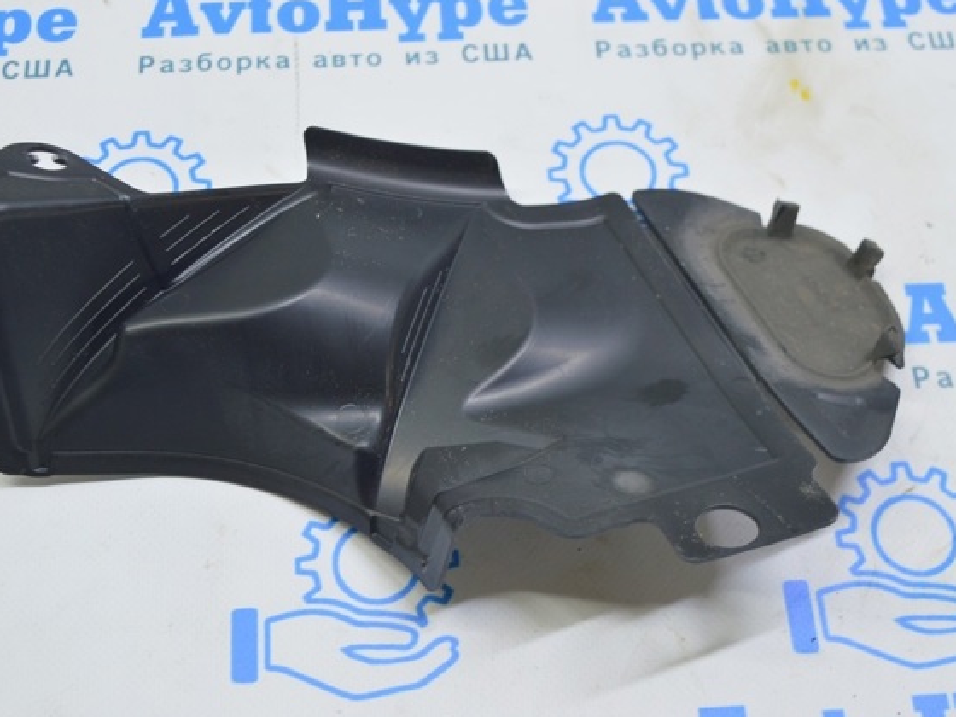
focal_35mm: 56
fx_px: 1547
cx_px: 427
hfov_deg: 34.3
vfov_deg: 26.1
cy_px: 359
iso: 400
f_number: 5.6
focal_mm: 34
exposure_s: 1/20
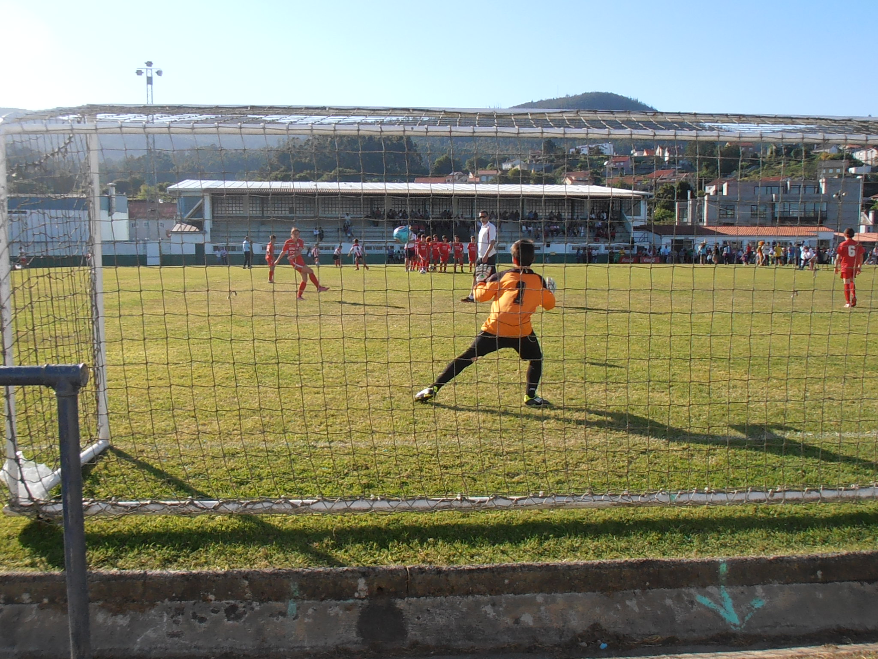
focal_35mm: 37
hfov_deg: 50.1
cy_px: 330
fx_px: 938
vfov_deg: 38.7
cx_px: 439
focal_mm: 6.61
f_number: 9.9
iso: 250
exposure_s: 1/320
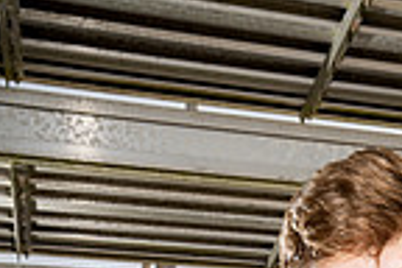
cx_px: 402
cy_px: 620
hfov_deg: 21.0
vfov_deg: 12.0
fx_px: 1050
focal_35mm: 94
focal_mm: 30
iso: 100
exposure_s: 1/250
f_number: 8
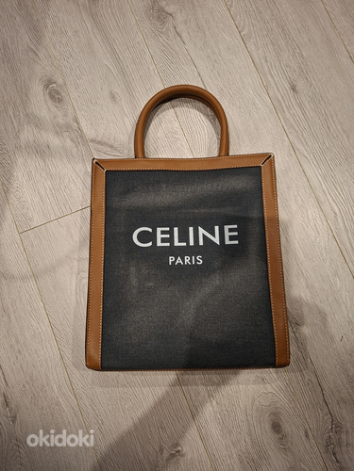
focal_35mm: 23
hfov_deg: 58.9
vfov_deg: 73.9
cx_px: 177
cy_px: 236
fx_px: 314
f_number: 1.8
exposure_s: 1/25
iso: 500
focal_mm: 5.54
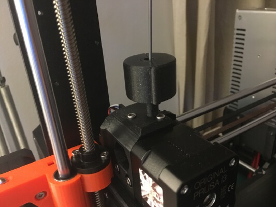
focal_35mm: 29
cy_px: 104
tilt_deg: -24.9
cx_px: 138
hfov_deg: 61.6
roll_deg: +4.3
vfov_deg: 48.2
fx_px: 231
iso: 500
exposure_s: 1/17
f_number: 2.2
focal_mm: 4.15
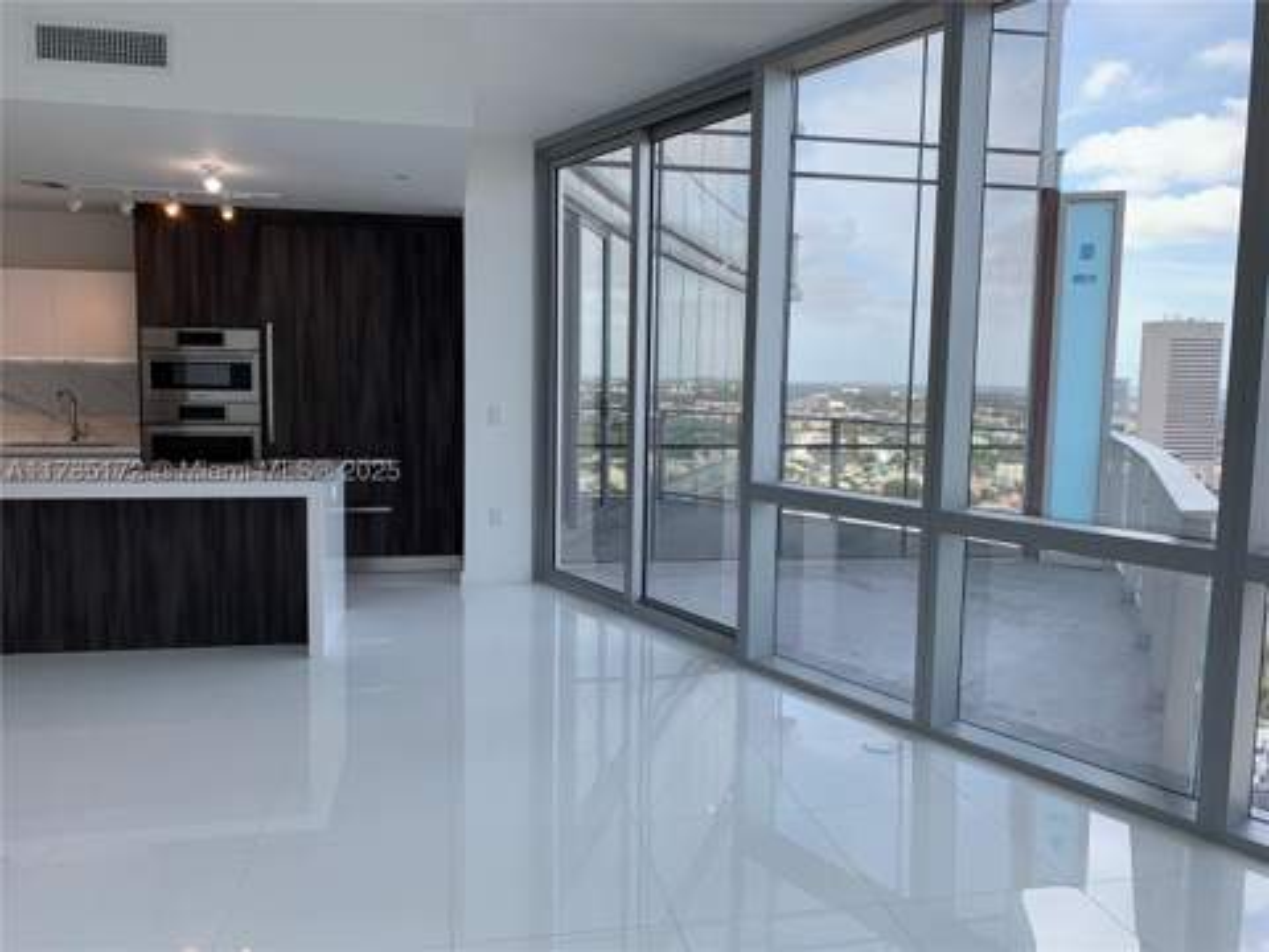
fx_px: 953
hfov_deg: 67.3
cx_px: 634
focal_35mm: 26
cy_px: 476
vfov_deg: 53.1
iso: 25
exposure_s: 1/259
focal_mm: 4.25
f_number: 1.8
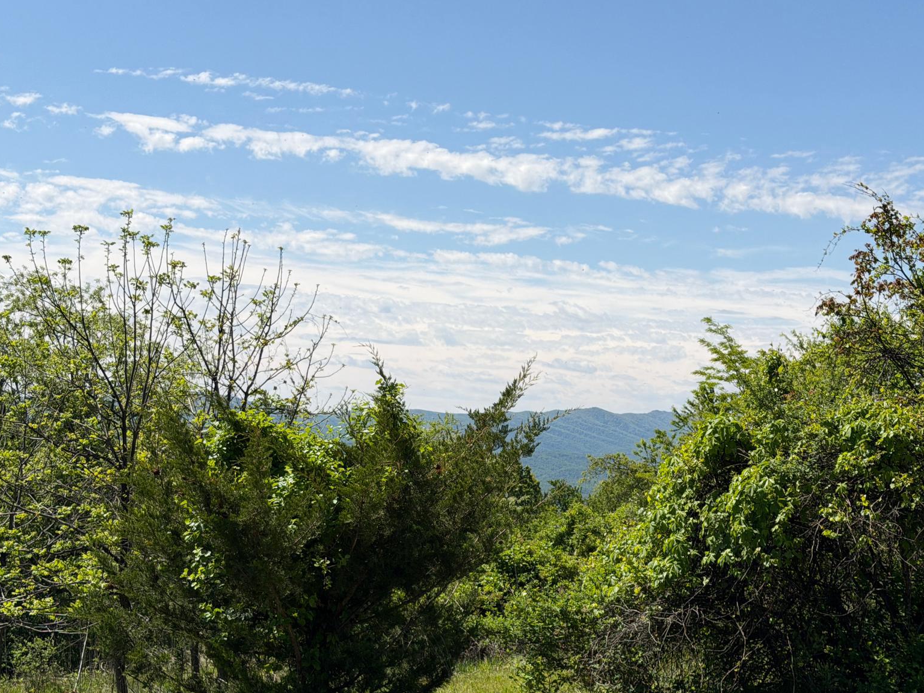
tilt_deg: -0.4
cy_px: 452
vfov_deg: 22.9
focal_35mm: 64
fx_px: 1708
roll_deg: -1.8
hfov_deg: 30.2
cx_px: 513
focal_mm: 6.76
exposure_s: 1/7874
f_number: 1.78
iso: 64
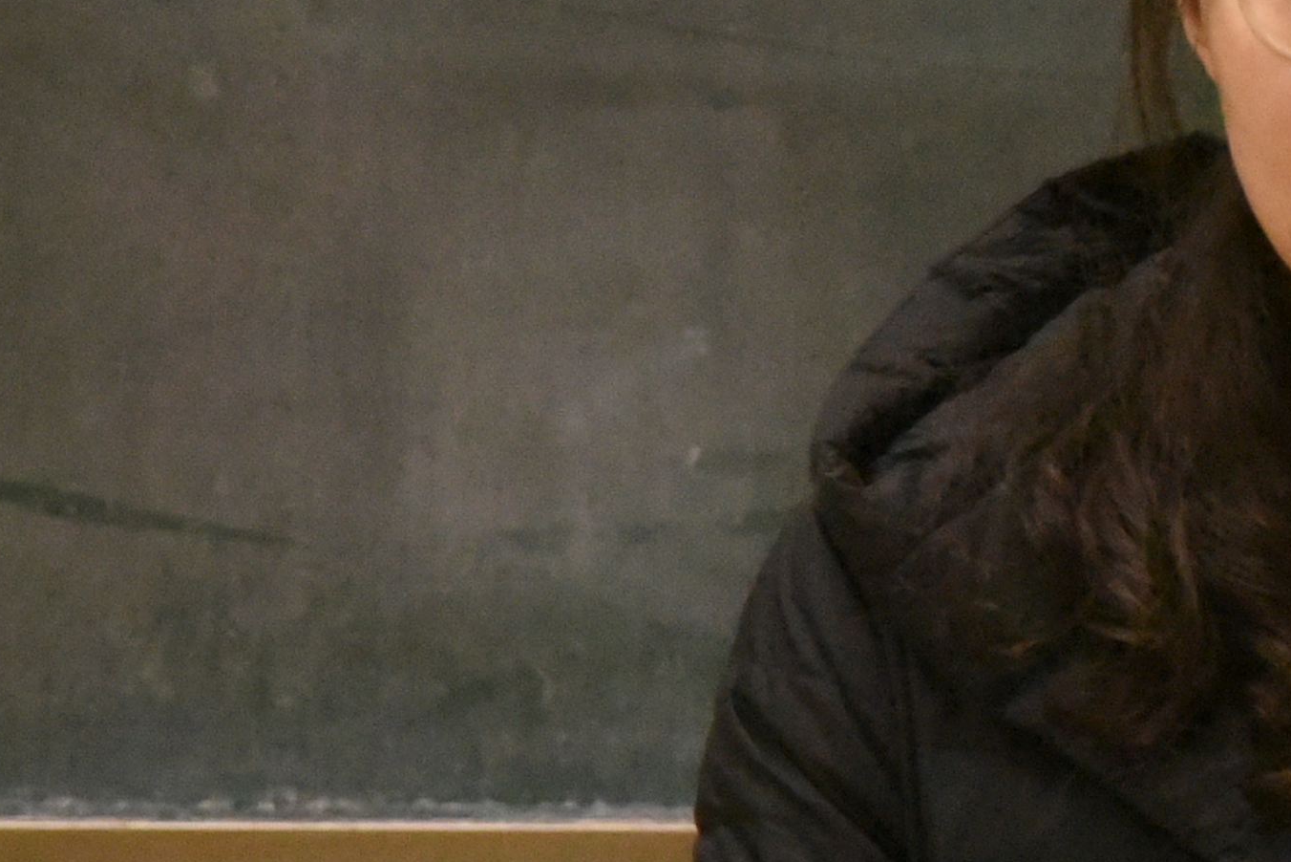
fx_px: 19153
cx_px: 1609
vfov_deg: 2.6
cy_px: 291
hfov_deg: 3.9
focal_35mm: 534
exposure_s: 1/200
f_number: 7.1
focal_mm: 120
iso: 12800
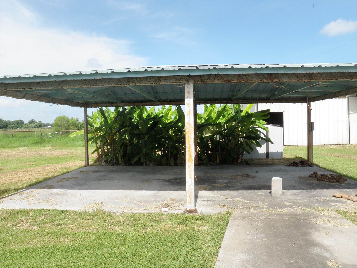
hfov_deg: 63.4
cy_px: 134
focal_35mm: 28
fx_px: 289
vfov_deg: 49.7
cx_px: 178
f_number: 5
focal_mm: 5
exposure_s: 1/200
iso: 50
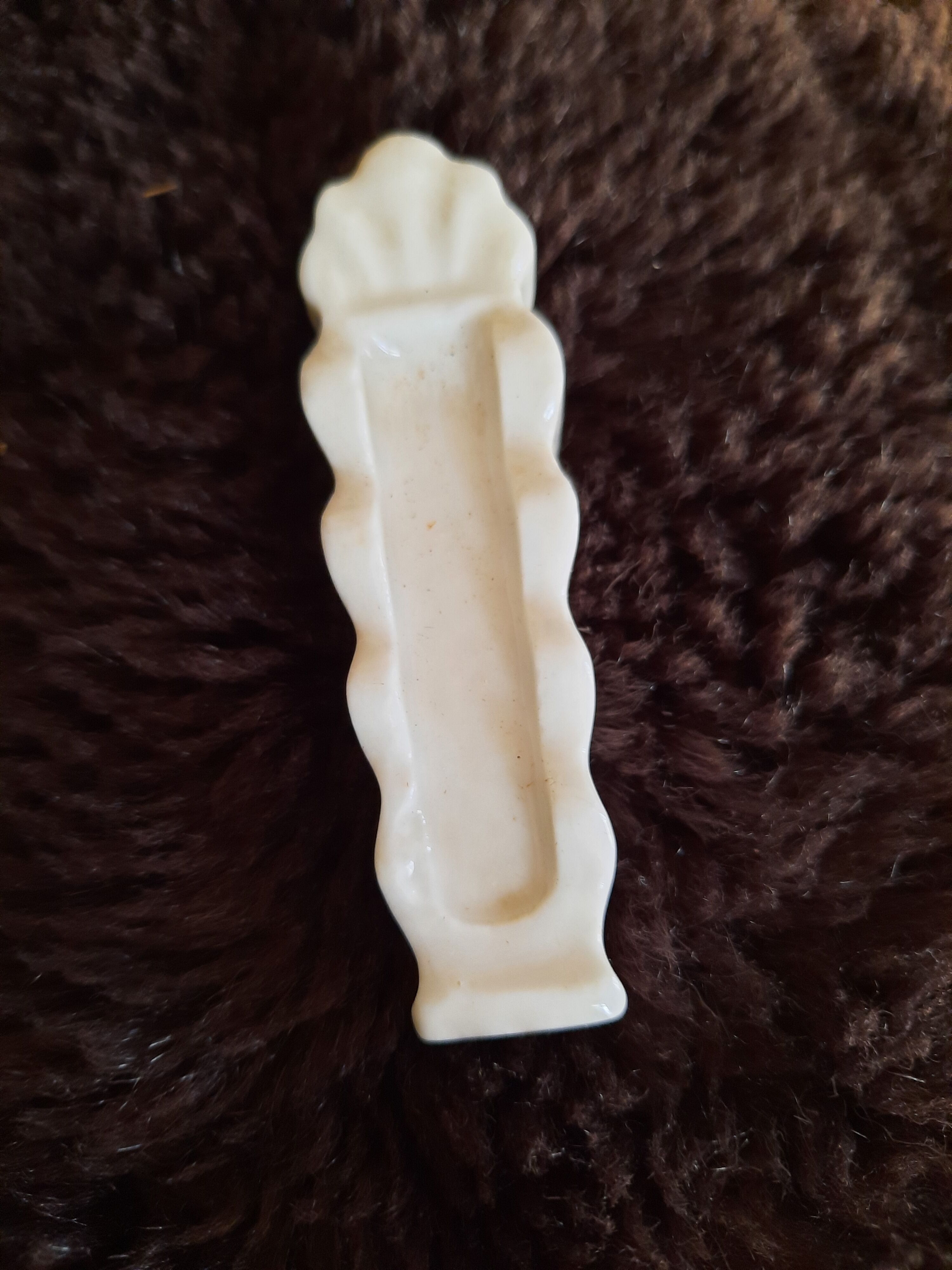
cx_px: 476
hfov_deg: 54.9
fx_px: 917
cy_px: 635
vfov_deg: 69.4
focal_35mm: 25
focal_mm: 4.6
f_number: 2
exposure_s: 1/25
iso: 320
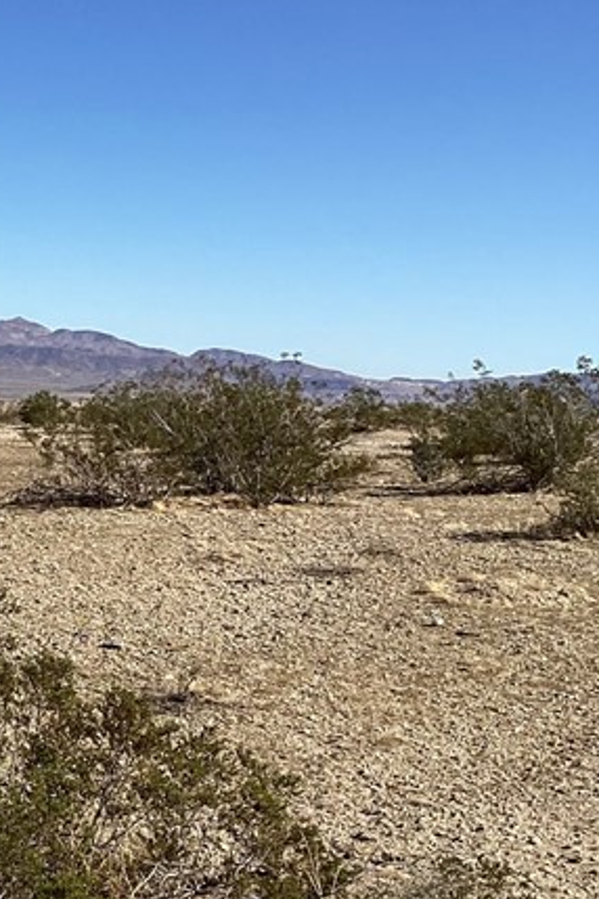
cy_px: 482
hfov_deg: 16.1
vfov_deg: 26.3
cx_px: -331
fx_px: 1922
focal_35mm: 77
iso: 25
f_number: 2.4
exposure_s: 1/1988
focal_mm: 3.3
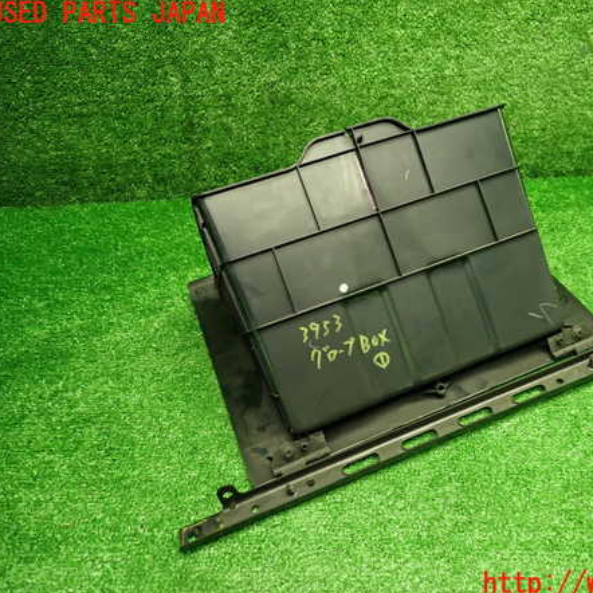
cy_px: 299
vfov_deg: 54.0
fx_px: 581
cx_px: 384
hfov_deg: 53.2
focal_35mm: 30
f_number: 2
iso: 250
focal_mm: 4.5
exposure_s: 1/30
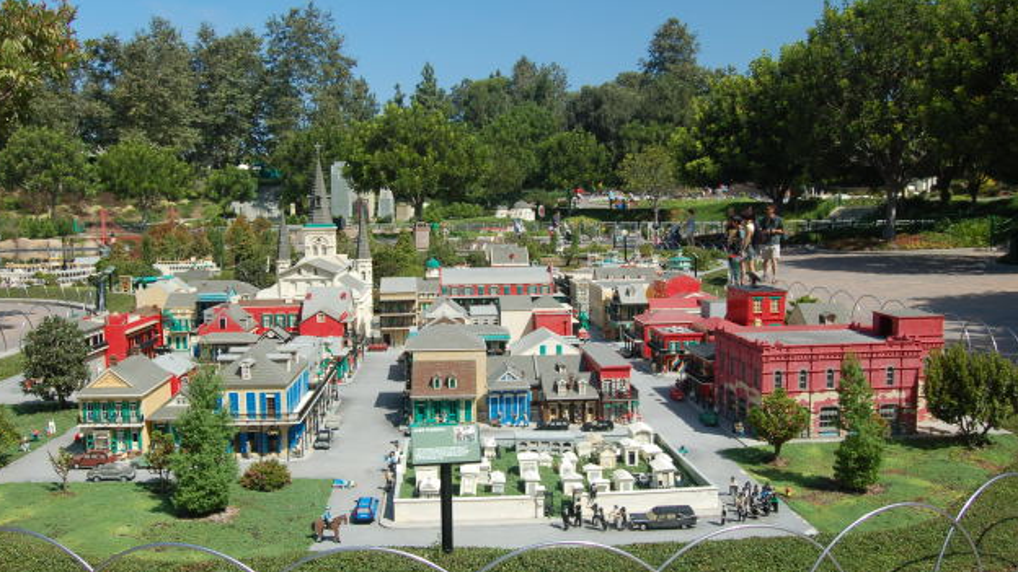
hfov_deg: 66.1
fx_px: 783
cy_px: 266
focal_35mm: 29
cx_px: 501
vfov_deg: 40.2
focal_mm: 18
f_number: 7.1
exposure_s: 1/200
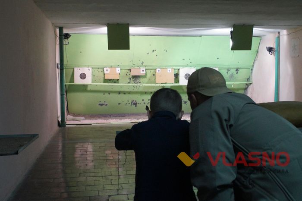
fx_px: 327
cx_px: 151
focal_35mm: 39
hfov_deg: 49.6
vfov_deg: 34.2
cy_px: 100
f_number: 4.5
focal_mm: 26
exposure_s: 1/160
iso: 2500
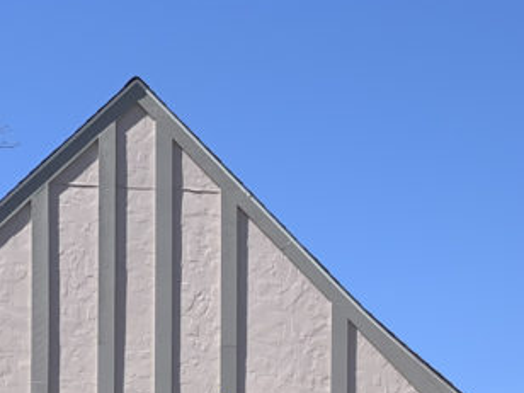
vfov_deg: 8.4
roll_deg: +0.3
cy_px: 604
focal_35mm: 173
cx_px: 558
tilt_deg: +5.0
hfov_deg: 11.3
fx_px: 2619
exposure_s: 1/1199
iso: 16
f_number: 2.4
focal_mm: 6
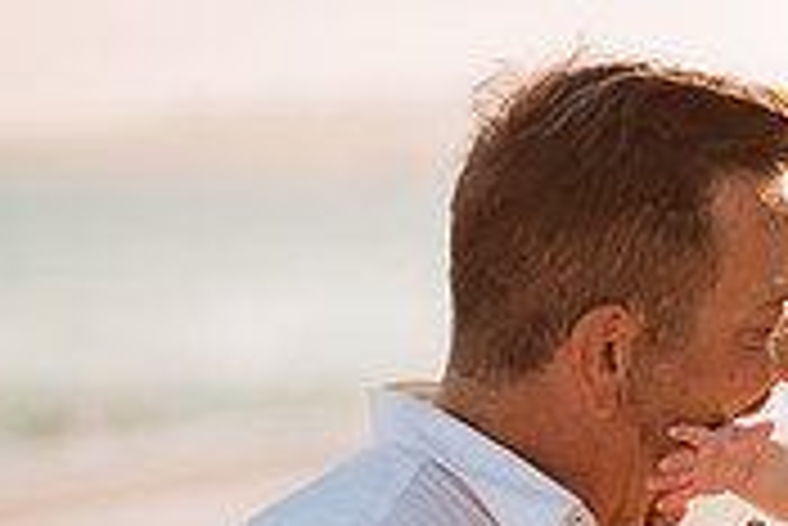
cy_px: 654
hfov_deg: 10.5
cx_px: 982
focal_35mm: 192
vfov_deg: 7.1
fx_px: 4206
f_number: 1.4
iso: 100
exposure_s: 1/4000
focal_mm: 58
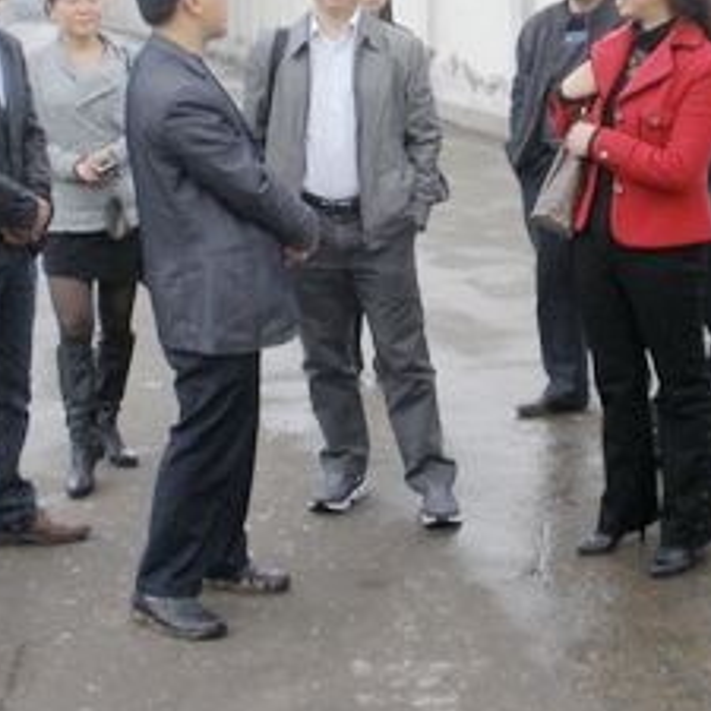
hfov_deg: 21.6
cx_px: 414
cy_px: 186
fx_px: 1859
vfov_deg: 21.5
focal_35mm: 80
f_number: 3.5
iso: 64
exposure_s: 1/50
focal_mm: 6.6
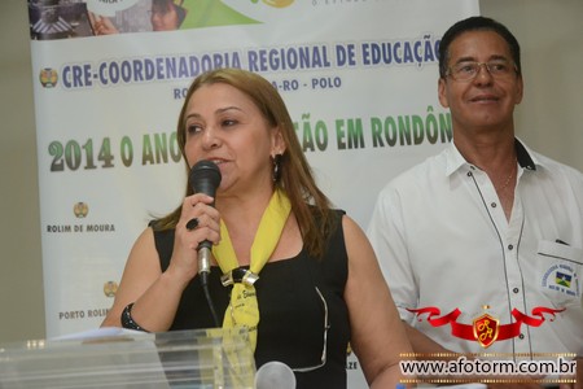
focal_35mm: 87
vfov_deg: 15.7
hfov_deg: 23.4
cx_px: 292
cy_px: 194
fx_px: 1409
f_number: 5
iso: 1600
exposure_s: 1/80
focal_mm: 58
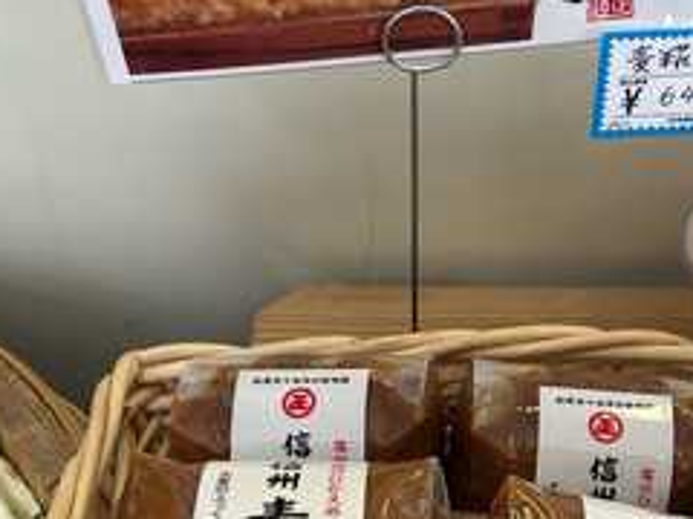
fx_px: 1562
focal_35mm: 78
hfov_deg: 25.0
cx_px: 424
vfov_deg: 18.9
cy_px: 309
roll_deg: -0.3
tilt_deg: -40.2
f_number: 1.5
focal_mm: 5.7
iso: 64
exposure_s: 1/100
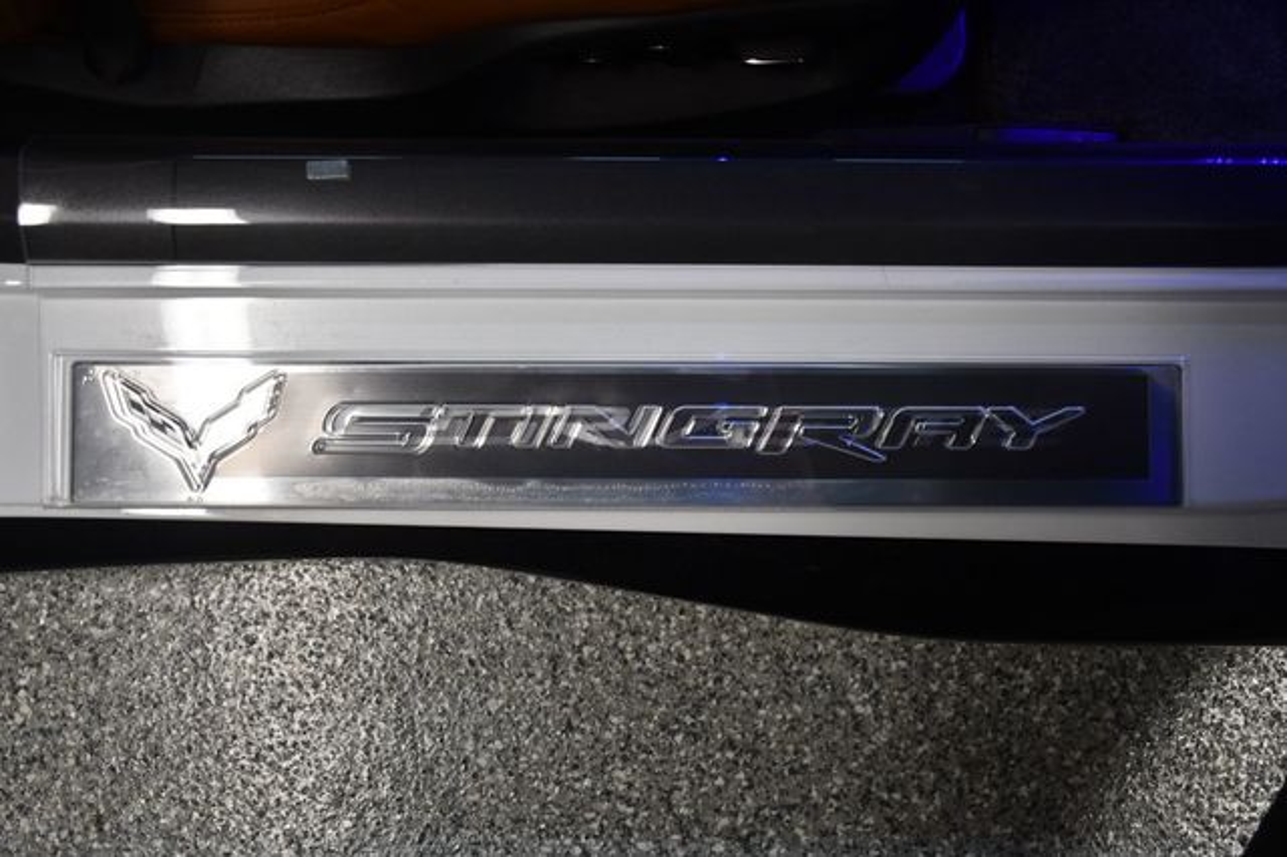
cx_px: 644
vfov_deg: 36.8
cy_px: 428
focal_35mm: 36
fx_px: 1286
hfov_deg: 53.2
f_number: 3.8
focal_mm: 24
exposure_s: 1/160
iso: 800
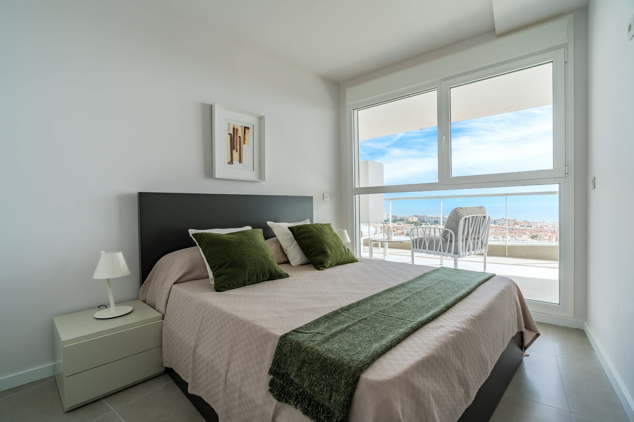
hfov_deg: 96.7
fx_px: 282
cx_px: 317
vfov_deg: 73.7
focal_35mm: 16
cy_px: 211
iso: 100
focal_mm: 16
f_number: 8
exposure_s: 1/320
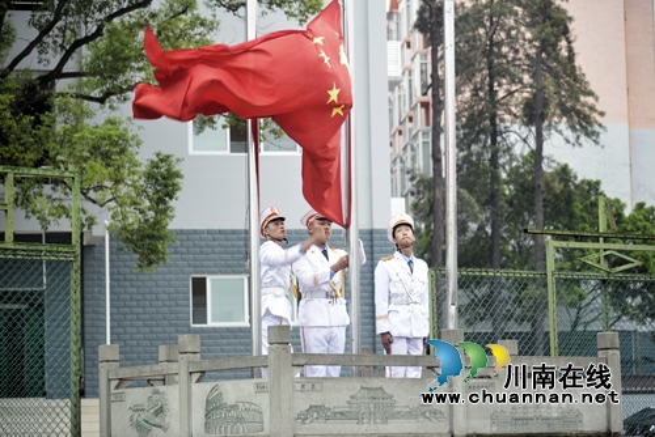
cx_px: 328
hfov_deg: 17.1
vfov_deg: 11.4
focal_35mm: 120
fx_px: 2185
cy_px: 218
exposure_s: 1/80
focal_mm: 120
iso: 500
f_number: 4
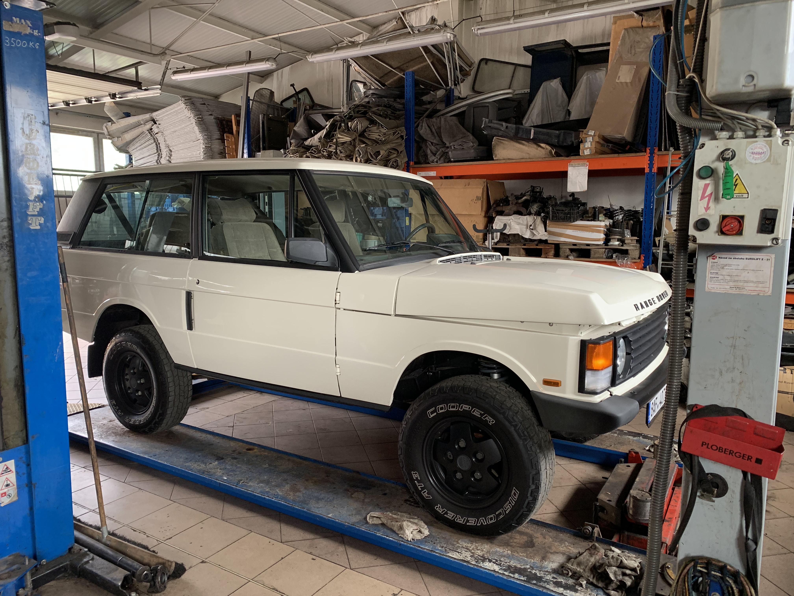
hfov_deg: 67.3
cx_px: 397
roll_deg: -0.3
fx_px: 596
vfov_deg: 53.1
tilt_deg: -6.3
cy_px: 298
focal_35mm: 26
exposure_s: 1/60
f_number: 1.8
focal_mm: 4.25
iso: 125
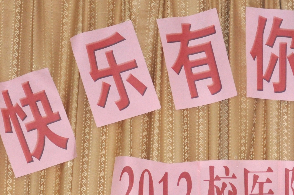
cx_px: 276
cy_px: 149
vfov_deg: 6.7
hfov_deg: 10.0
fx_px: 1672
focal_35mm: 205
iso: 800
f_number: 5
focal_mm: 52
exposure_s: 1/60
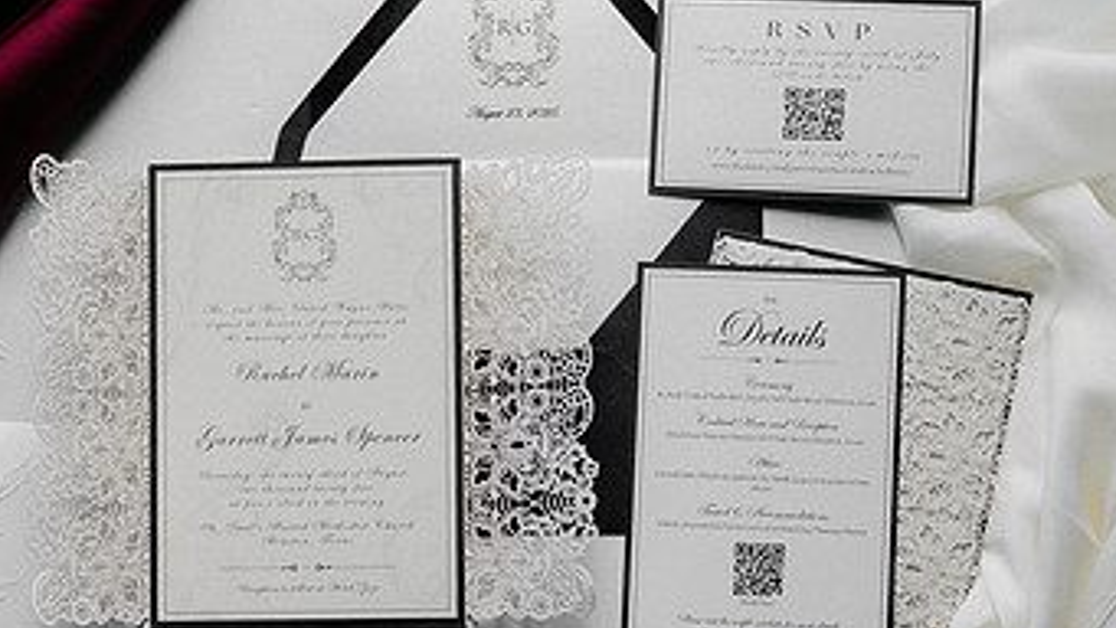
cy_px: 466
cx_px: 520
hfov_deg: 25.9
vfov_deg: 14.7
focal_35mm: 82
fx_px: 2427
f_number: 3.5
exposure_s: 1/250
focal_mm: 46
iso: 160
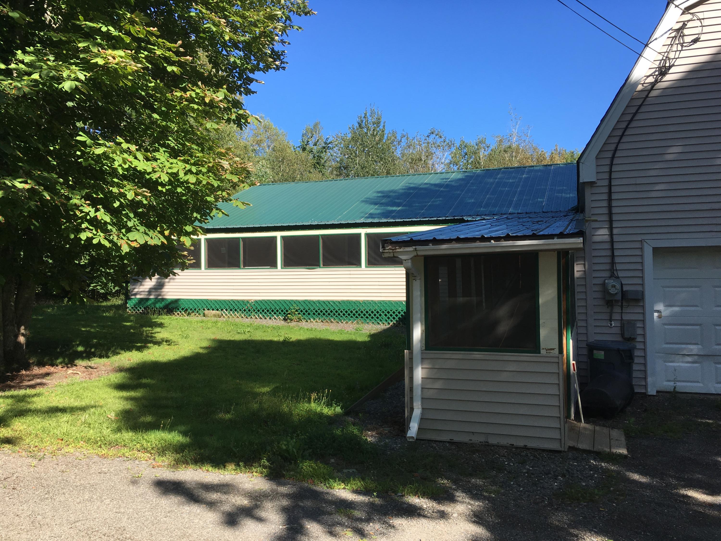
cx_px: 360
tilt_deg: +1.7
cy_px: 270
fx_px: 604
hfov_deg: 61.7
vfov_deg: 48.2
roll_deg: -0.1
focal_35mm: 29
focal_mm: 4.15
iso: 25
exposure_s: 1/785
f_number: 2.2
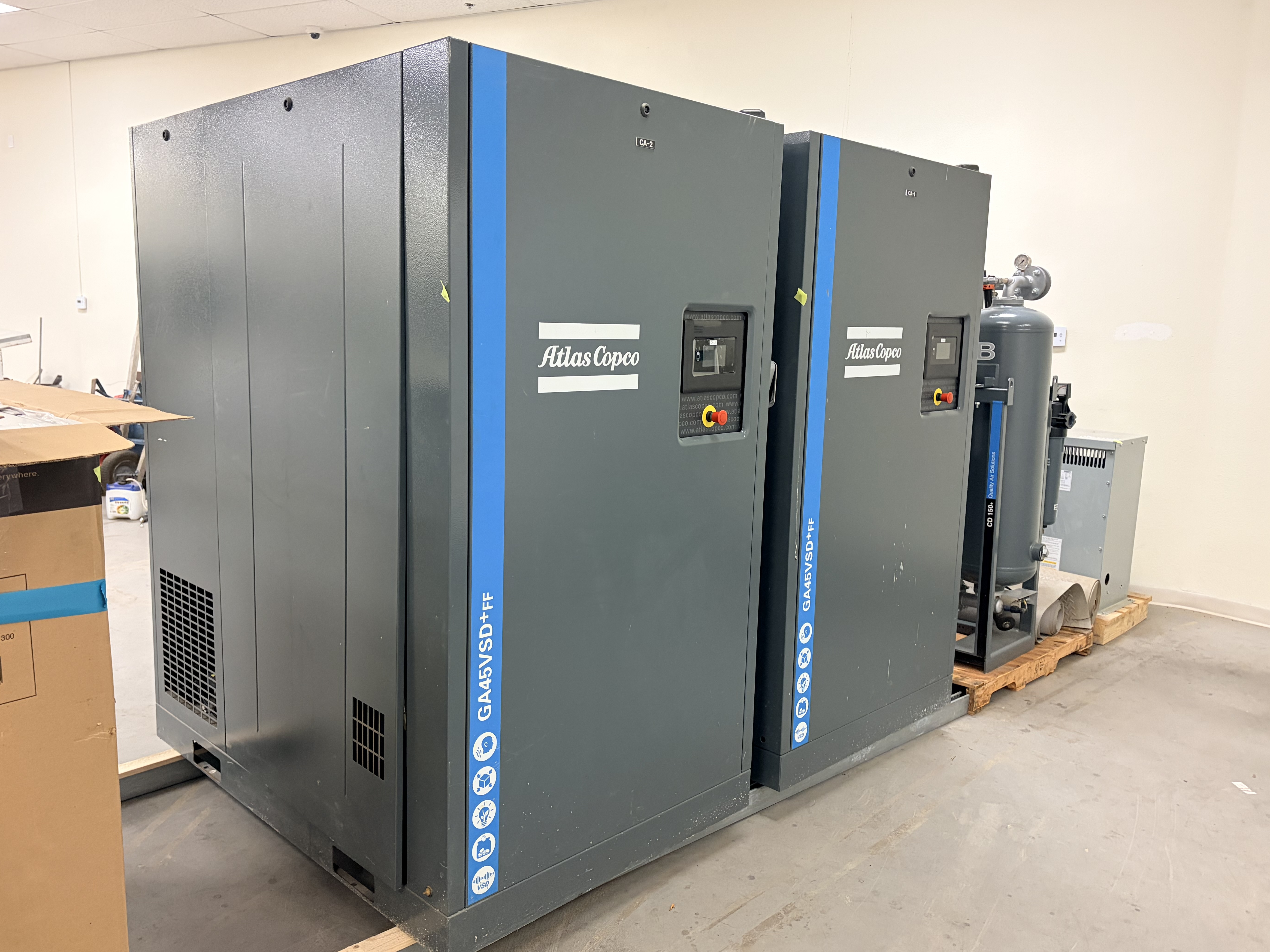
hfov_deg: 65.3
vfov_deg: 51.4
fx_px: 991
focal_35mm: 27
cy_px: 469
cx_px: 612
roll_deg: -1.1
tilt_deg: -7.6
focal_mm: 5.96
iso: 320
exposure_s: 1/60
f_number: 1.6
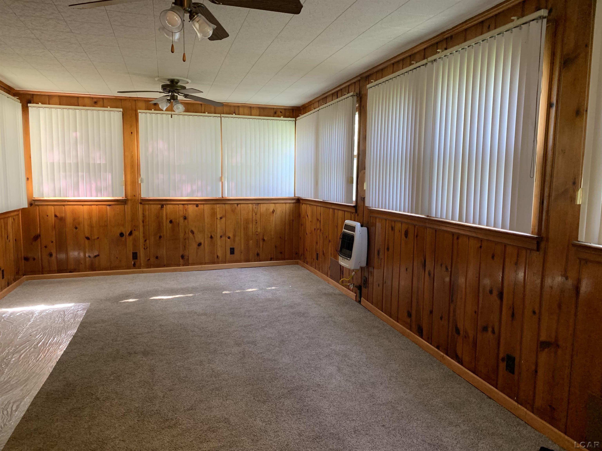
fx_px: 452
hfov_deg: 67.3
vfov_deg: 53.1
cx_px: 301
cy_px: 226
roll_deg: -0.9
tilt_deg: -5.9
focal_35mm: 26
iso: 200
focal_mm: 4.25
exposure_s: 1/60
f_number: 1.8
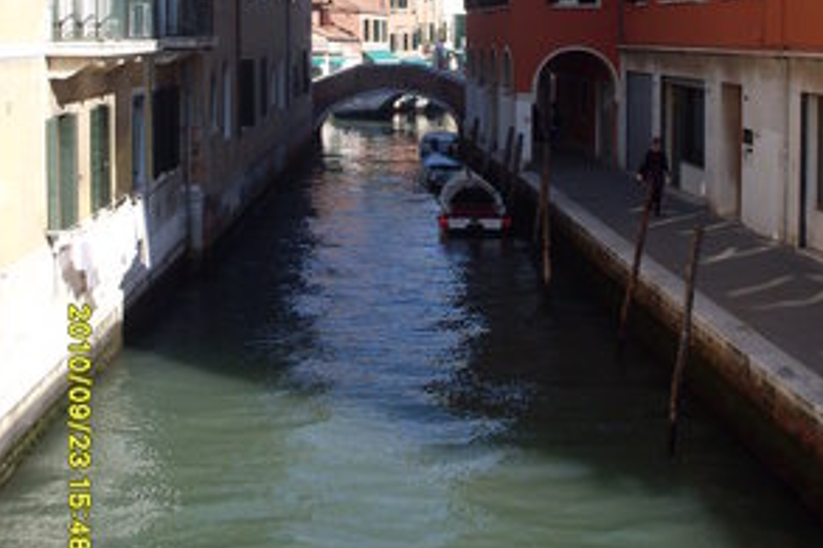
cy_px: 59
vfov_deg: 24.3
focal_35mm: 54
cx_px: 419
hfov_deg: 36.9
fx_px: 1234
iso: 80
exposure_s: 1/125
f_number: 8.4
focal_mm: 6.3
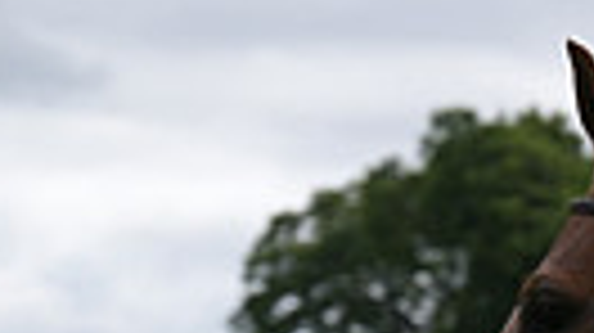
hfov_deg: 4.0
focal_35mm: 528
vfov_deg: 2.3
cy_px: 43
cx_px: 1278
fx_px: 8310
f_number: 5.6
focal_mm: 115
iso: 400
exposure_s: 1/1250
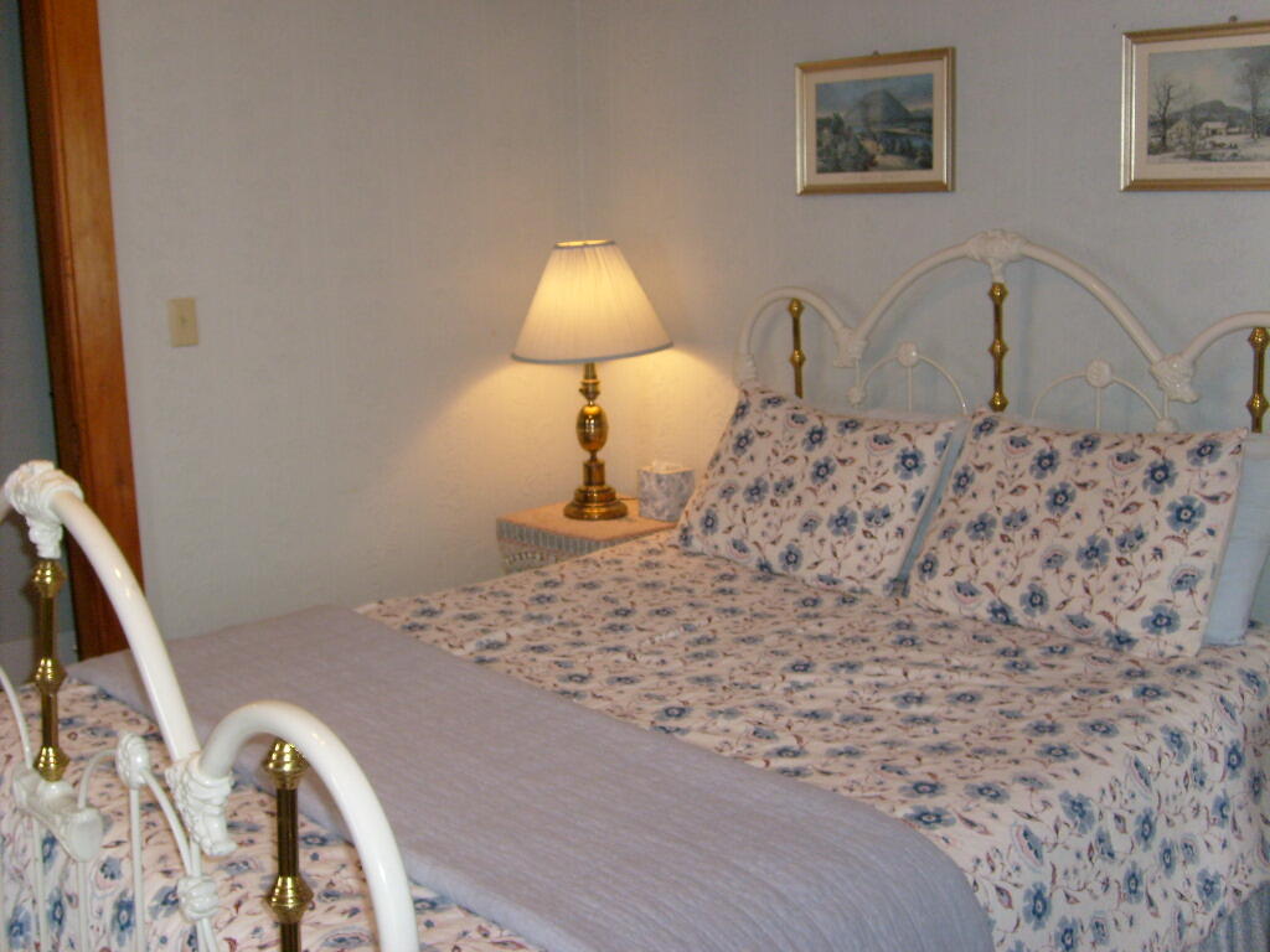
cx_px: 635
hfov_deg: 52.6
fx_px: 1284
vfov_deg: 40.7
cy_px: 476
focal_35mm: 35
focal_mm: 5.8
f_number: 2.8
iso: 100
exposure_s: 1/45
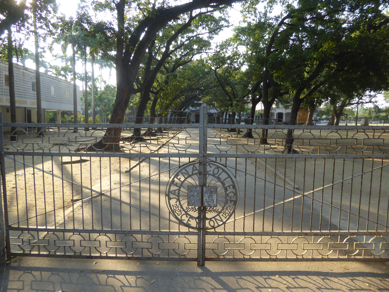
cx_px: 194
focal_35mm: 25
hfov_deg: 69.4
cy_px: 146
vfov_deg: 54.9
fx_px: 281
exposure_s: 1/250
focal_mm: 4.3
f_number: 3.3
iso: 160
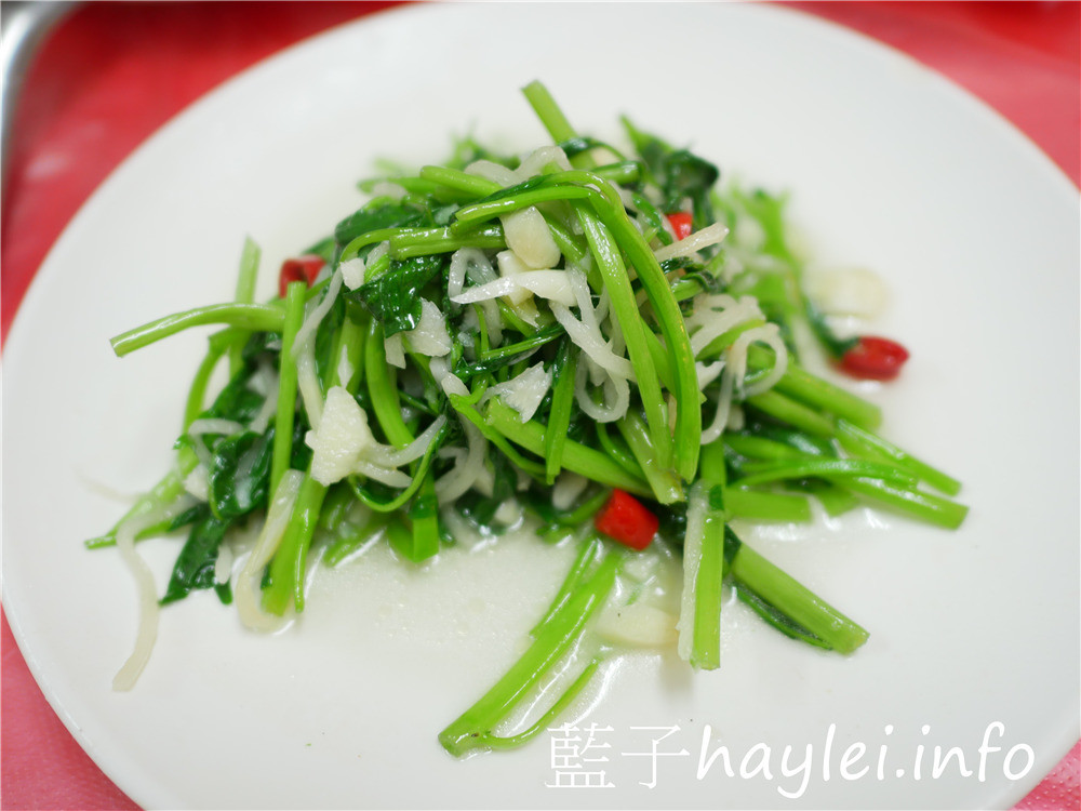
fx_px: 937
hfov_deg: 60.0
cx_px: 540
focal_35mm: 30
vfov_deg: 46.8
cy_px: 406
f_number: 1.7
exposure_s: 1/60
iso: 200
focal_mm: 15
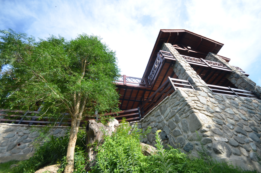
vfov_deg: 77.1
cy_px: 86
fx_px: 109
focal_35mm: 15
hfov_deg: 100.5
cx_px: 130
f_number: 6.3
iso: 200
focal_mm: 10
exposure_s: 1/320
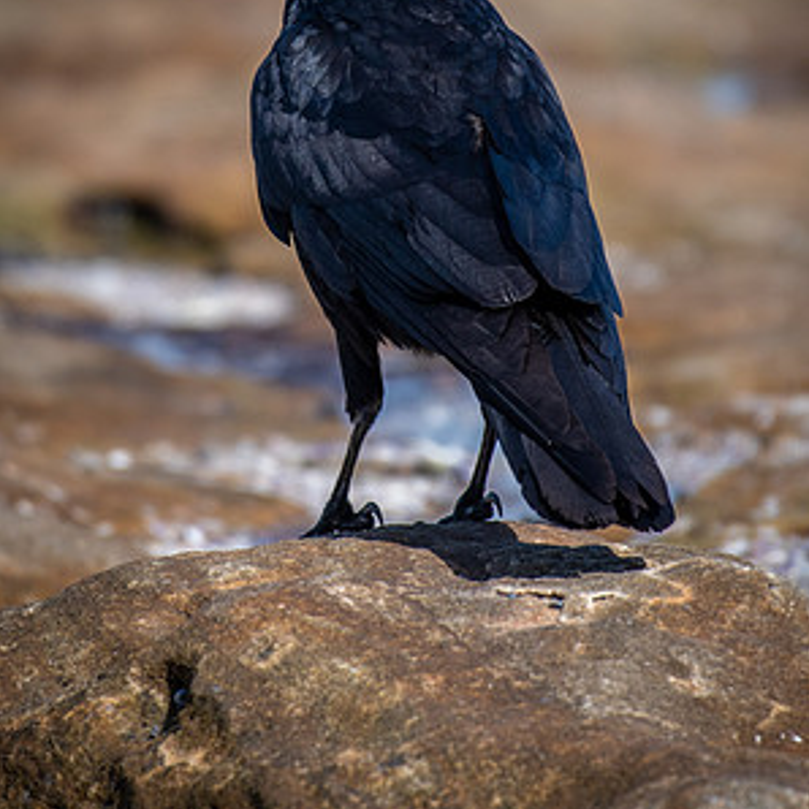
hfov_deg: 1.3
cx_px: 308
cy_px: 143
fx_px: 35907
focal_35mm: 1358
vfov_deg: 1.3
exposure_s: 1/1250
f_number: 5.6
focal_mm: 500
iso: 180
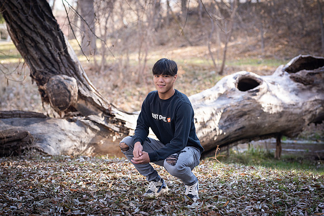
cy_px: 108
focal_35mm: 85
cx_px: 162
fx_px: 765
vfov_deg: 16.1
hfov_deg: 23.9
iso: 100
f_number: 3.2
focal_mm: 85
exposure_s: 1/125
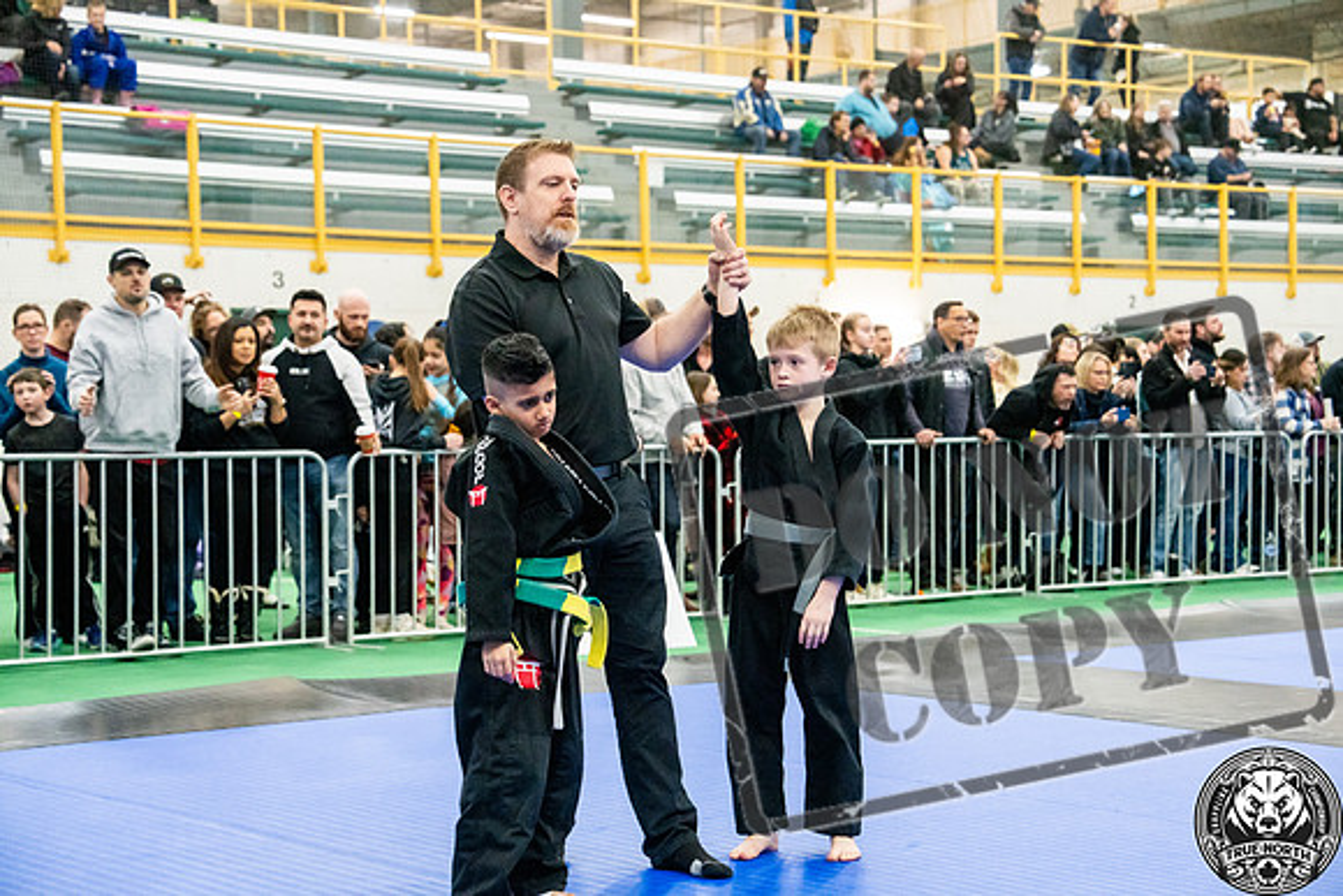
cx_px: 672
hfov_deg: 28.8
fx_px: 2612
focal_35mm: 70
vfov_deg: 19.5
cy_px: 448
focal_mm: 70
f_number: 4
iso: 6400
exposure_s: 1/400
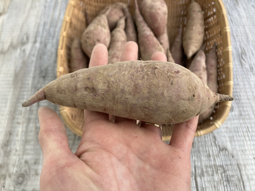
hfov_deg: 63.4
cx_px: 128
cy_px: 96
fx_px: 206
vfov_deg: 49.7
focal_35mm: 28
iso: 32
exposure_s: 1/322
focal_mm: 3.99
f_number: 1.8
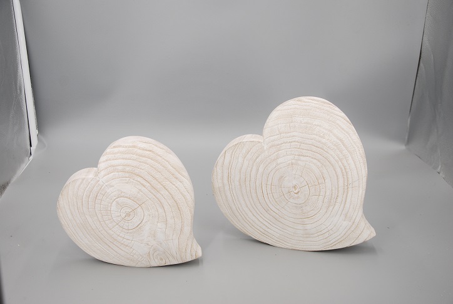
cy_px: 152
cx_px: 226
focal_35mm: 42
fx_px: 530
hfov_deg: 46.3
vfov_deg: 32.0
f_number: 4.5
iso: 200
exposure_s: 1/160
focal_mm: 28
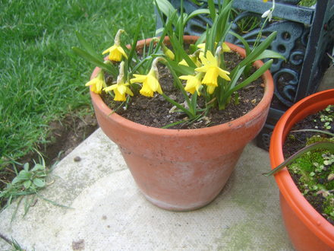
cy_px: 126
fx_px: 299
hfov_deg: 58.4
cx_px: 167
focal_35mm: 31
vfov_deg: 45.4
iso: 100
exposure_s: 1/92
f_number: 2.7
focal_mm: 8.13
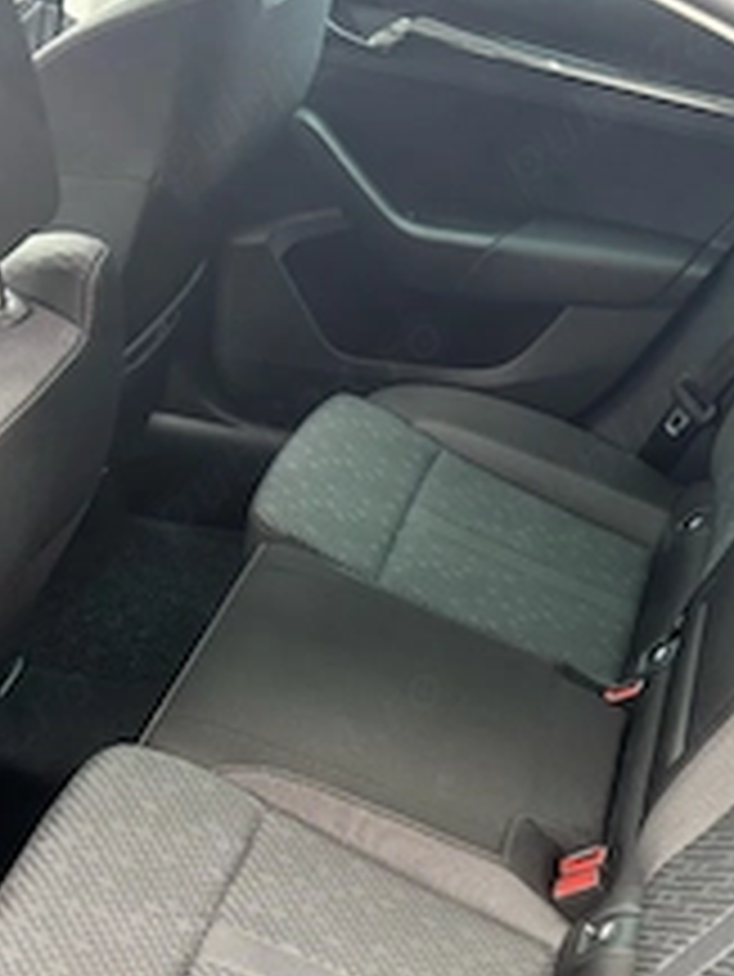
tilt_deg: -44.8
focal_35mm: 48
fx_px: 1356
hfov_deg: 30.3
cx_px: 387
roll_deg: -6.5
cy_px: 832
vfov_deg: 37.6
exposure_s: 1/60
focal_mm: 5.96
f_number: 1.6
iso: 160
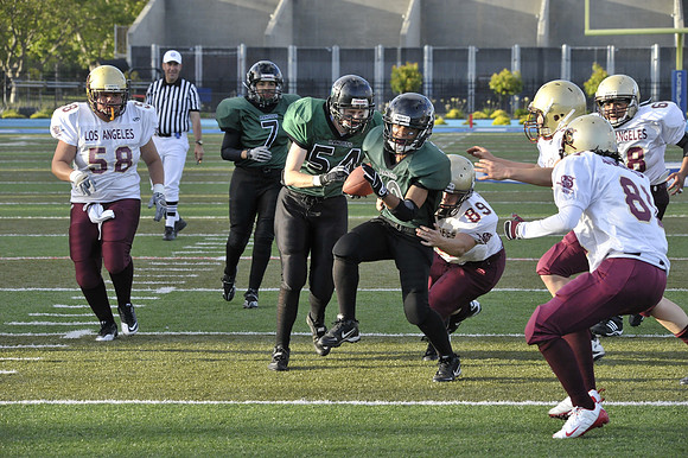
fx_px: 3629
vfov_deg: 7.2
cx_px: 344
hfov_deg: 10.8
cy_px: 229
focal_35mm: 190
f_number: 10
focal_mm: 190
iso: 3600
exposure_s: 1/1000
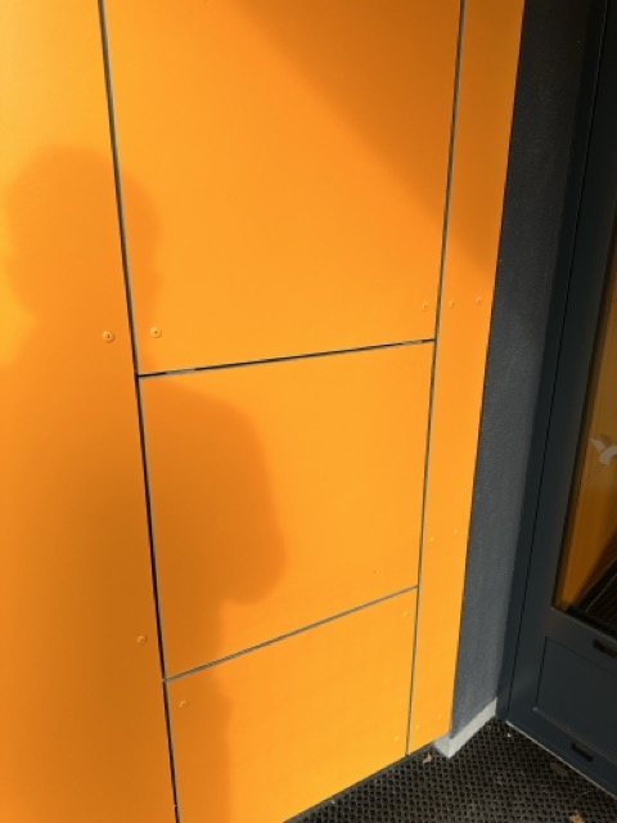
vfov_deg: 71.6
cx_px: 308
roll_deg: -0.7
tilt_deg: -19.7
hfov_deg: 56.8
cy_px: 412
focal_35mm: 24
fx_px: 570
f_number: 1.78
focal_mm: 6.86
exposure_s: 1/220
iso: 64
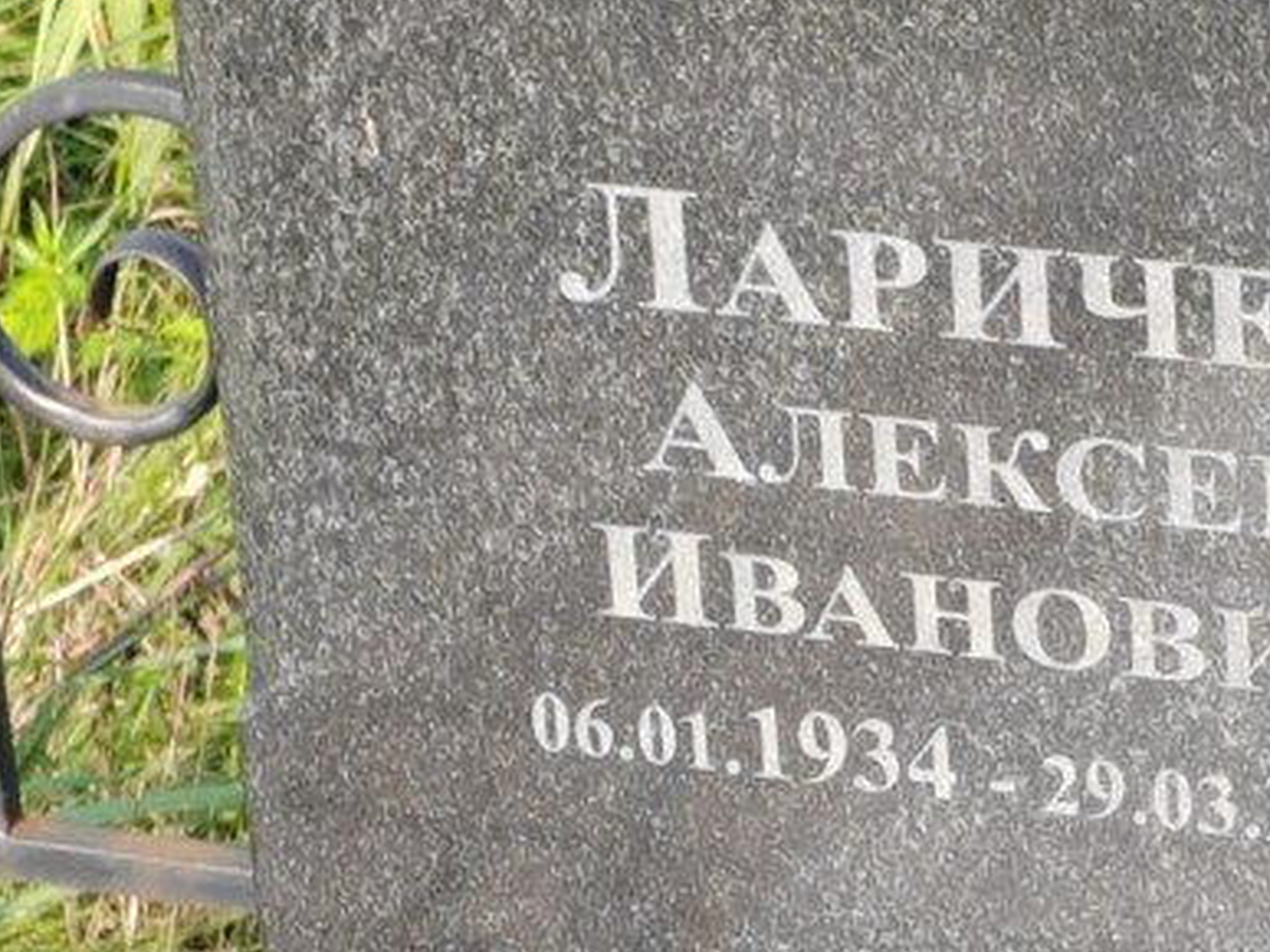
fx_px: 6528
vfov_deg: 8.3
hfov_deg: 11.1
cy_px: 650
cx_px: 1073
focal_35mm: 178
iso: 100
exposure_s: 1/260
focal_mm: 5.52
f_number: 1.9
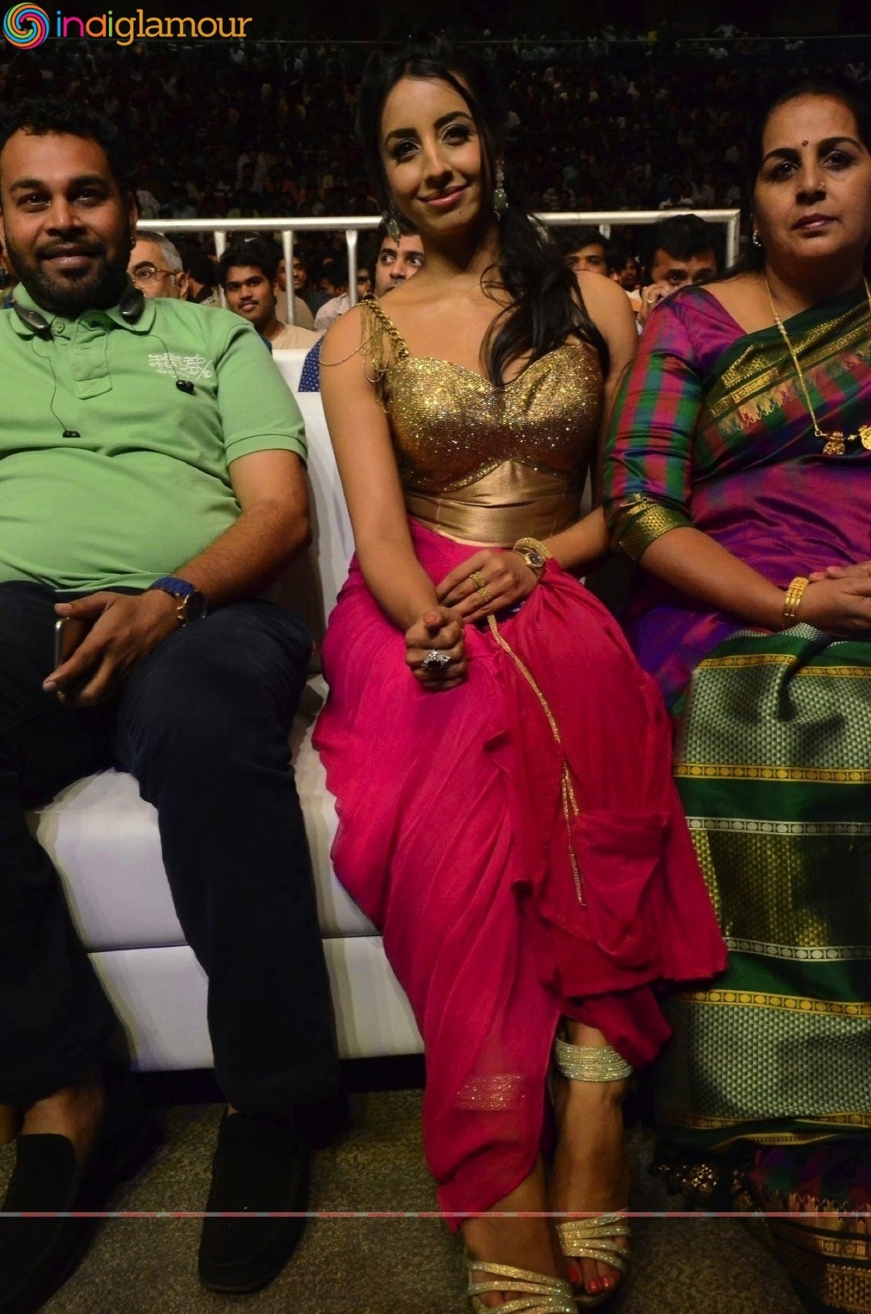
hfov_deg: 35.4
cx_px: 436
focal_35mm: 38
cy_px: 657
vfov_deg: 51.4
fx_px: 1367
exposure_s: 1/100
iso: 6400
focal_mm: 25
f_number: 8
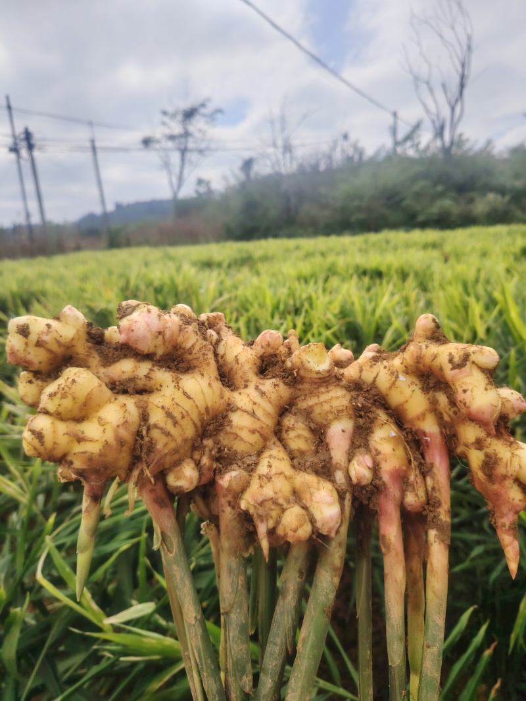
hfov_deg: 56.8
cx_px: 263
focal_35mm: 24
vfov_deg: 71.6
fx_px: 486
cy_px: 350
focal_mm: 5.25
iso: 100
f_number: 1.75
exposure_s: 1/1442
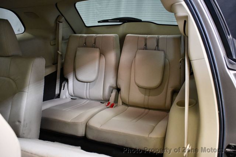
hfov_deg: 51.9
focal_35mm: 37
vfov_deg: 35.9
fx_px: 242
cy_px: 78
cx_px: 118
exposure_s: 1/100
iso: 3200
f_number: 4
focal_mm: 25
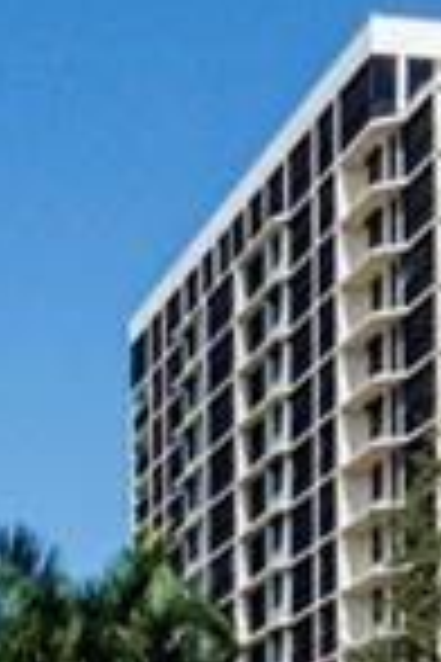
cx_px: 333
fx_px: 2683
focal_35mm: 146
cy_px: 898
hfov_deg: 9.4
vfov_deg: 13.5
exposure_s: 1/640
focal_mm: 14
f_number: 10
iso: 200
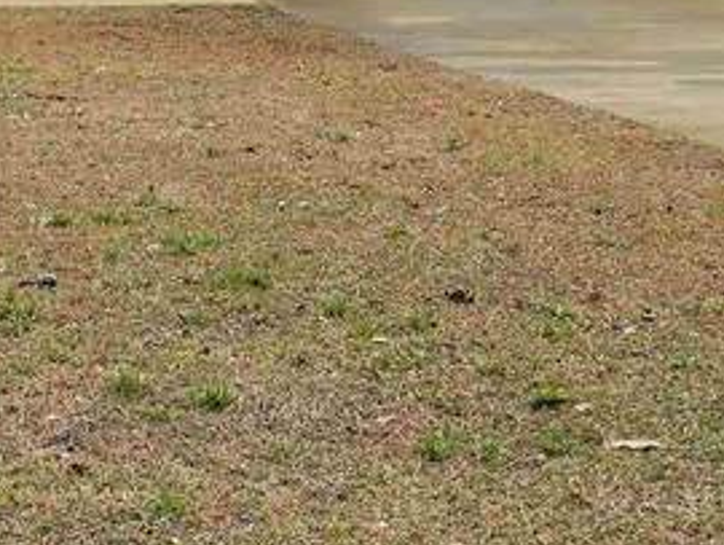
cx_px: 56
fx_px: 2282
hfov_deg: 17.7
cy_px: -204
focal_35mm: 109
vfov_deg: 13.0
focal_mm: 6.3
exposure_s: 1/986
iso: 12
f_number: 1.7
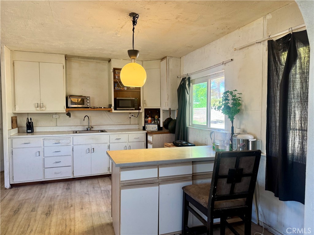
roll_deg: -0.7
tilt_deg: -3.1
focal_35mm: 24
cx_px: 157
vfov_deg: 56.8
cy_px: 118
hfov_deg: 71.6
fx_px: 218
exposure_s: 1/60
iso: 200
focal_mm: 6.76
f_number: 1.78
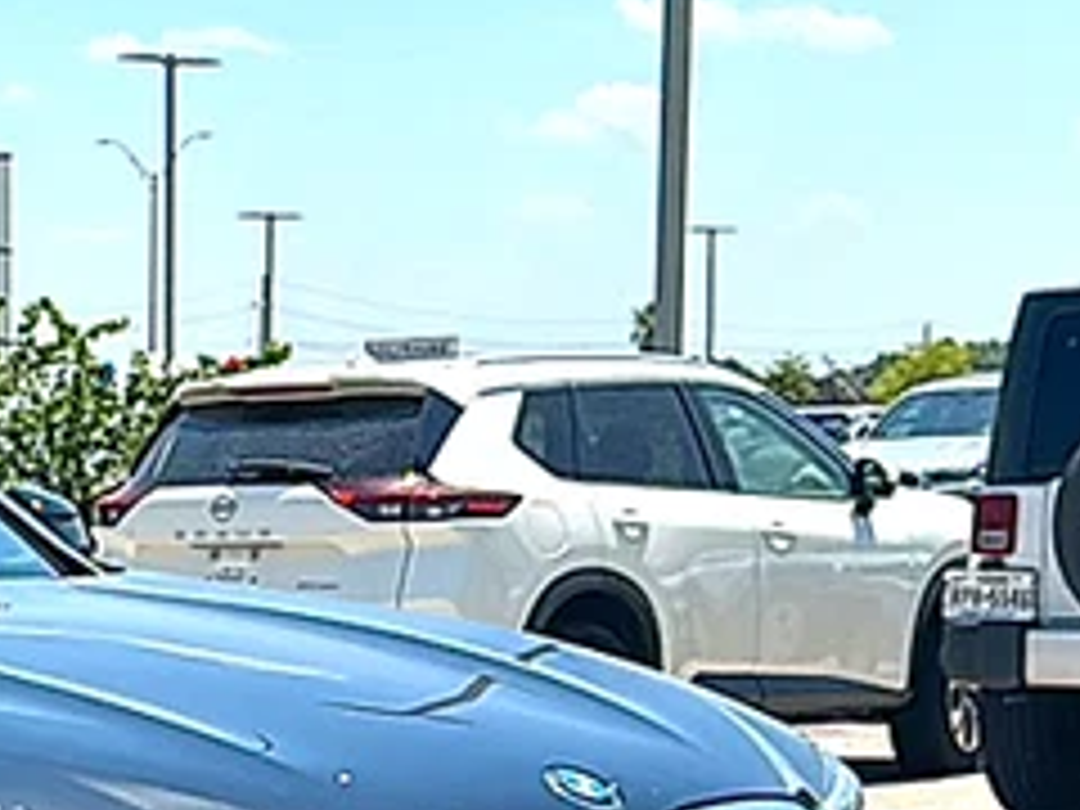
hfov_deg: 17.0
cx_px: -387
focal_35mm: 108
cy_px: 884
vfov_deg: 13.4
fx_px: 3370
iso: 80
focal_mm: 6.86
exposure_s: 1/4386
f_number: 1.78
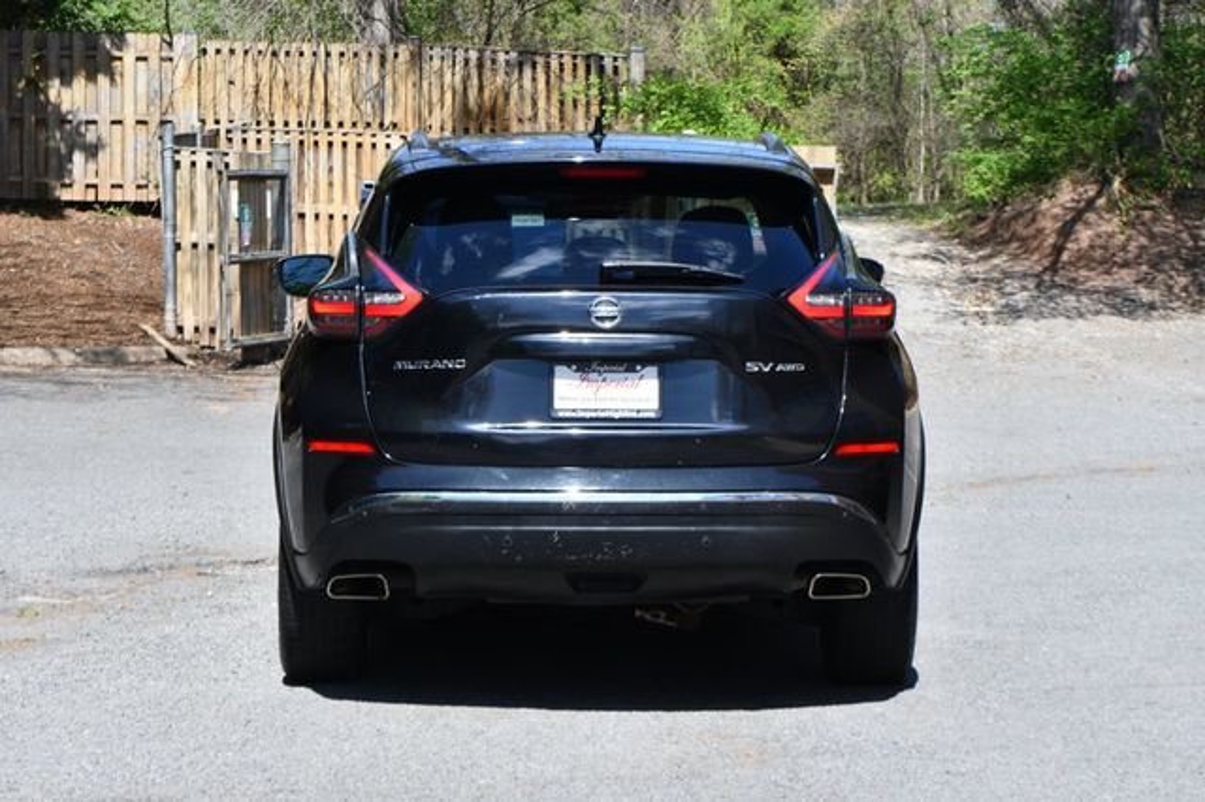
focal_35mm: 105
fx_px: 3513
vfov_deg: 13.0
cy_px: 401
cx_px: 602
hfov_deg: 19.5
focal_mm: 70
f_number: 8
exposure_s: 1/250
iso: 160
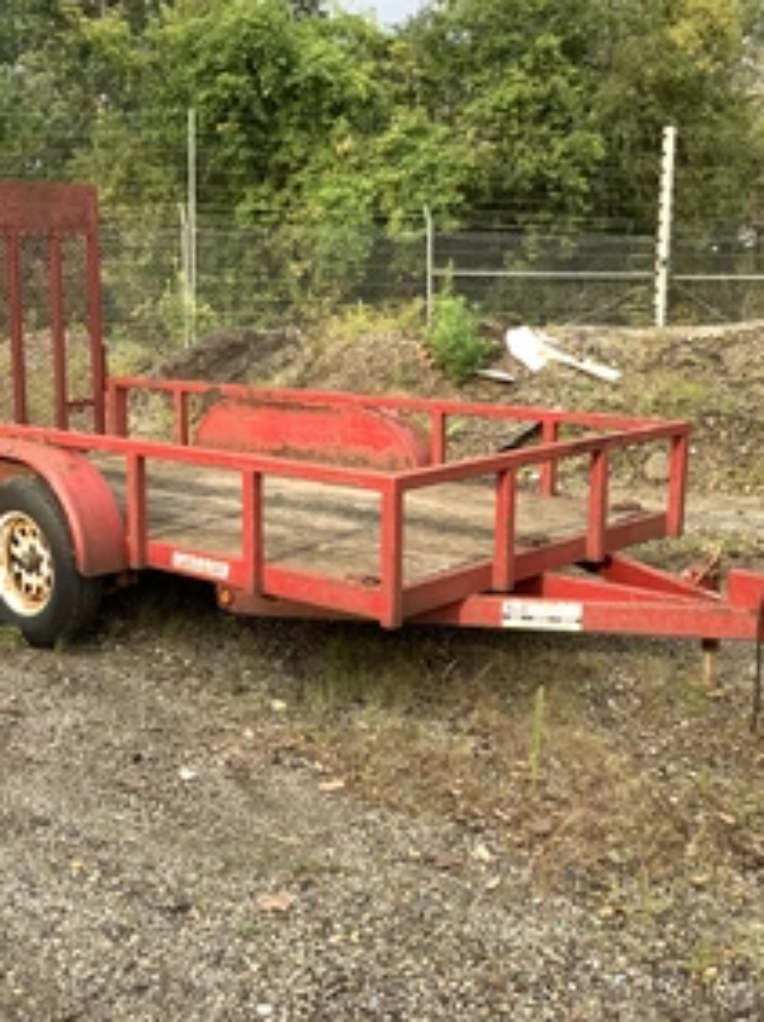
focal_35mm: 44
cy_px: 500
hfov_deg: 32.7
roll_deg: -1.4
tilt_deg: -10.8
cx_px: 301
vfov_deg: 43.0
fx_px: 1297
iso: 25
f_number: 2.4
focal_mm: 3.3
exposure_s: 1/120
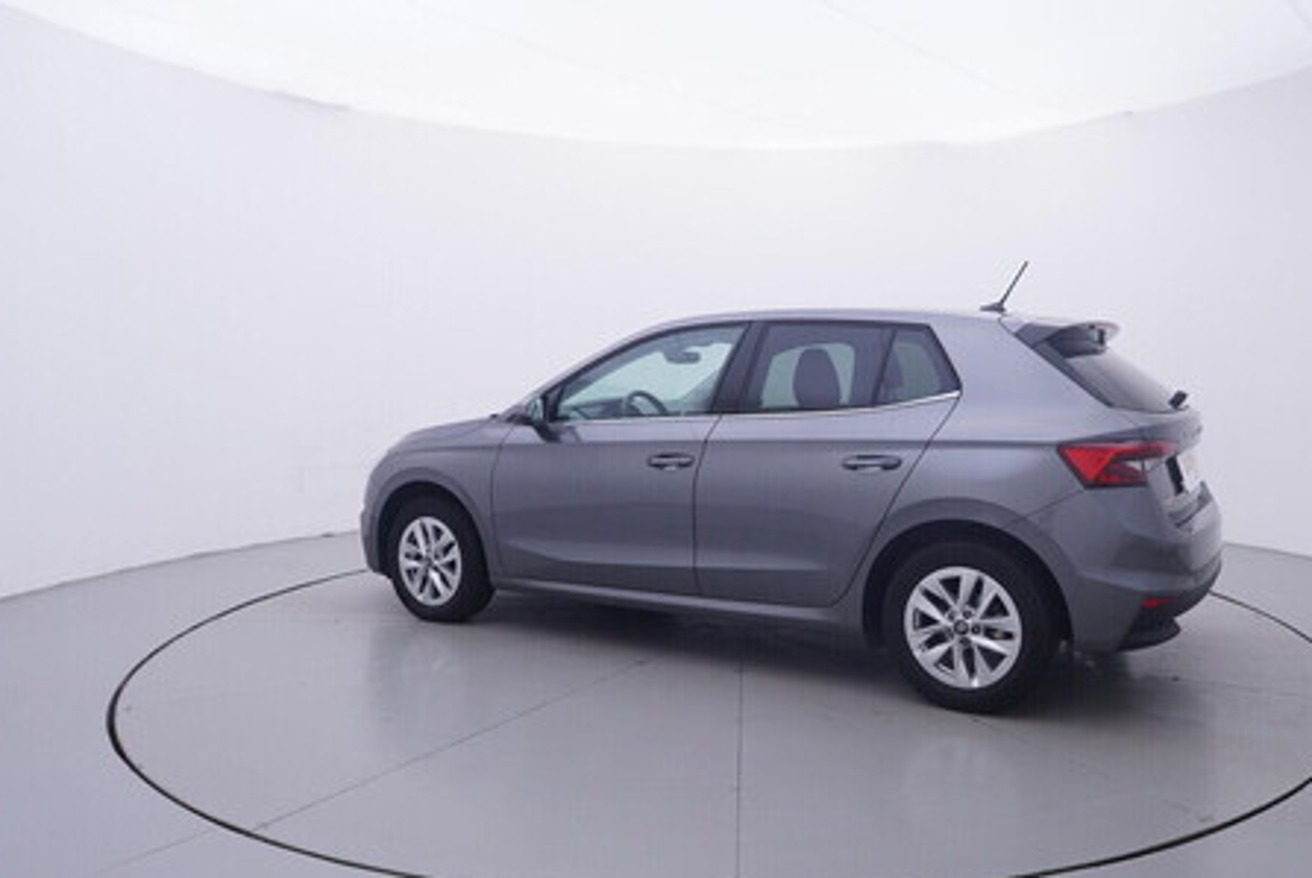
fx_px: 1007
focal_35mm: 28
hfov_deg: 65.7
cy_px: 421
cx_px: 765
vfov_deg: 47.1
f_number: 5
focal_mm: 15
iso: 200
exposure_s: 1/80
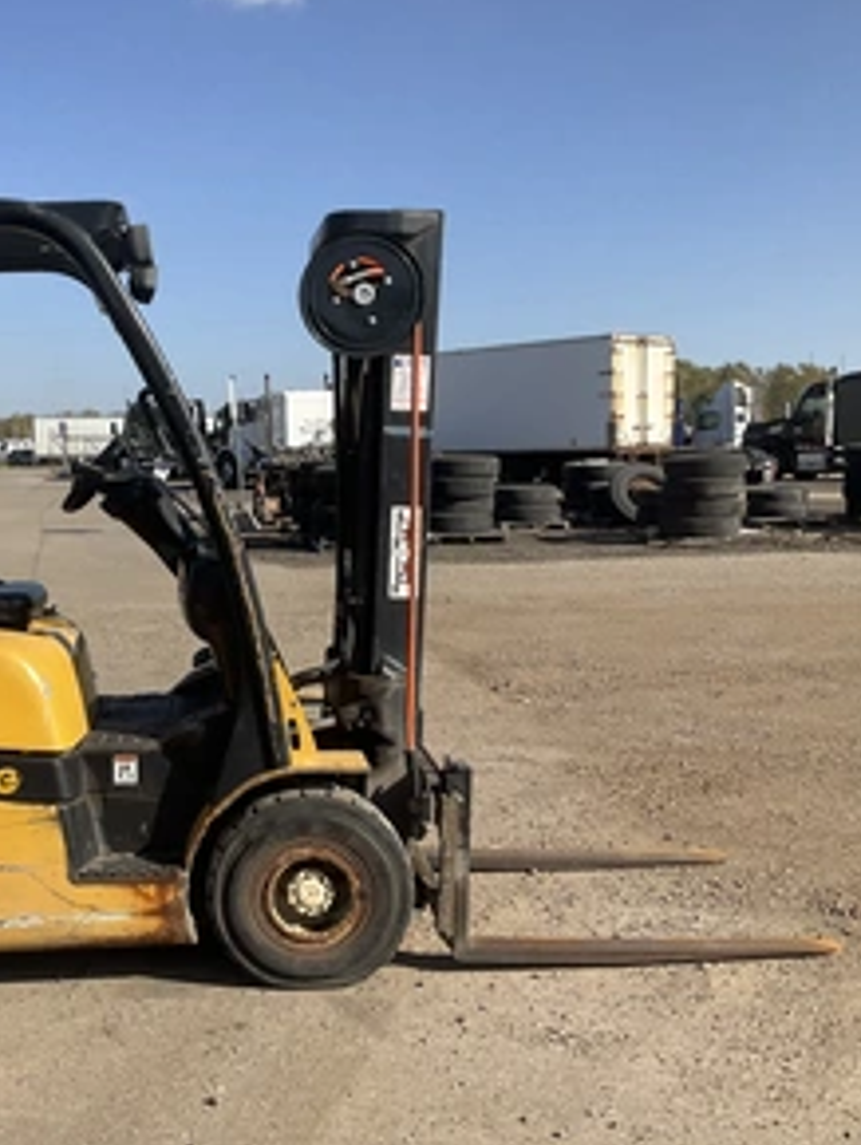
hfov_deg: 35.3
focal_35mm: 40
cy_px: 580
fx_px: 1325
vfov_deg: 46.8
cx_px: 233
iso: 25
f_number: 1.8
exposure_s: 1/1786
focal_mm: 3
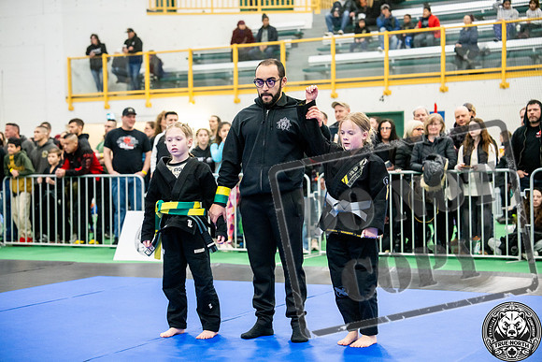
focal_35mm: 70
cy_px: 181
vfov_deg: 19.5
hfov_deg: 28.8
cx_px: 271
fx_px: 1054
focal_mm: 70
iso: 4000
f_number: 2.8
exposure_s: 1/400
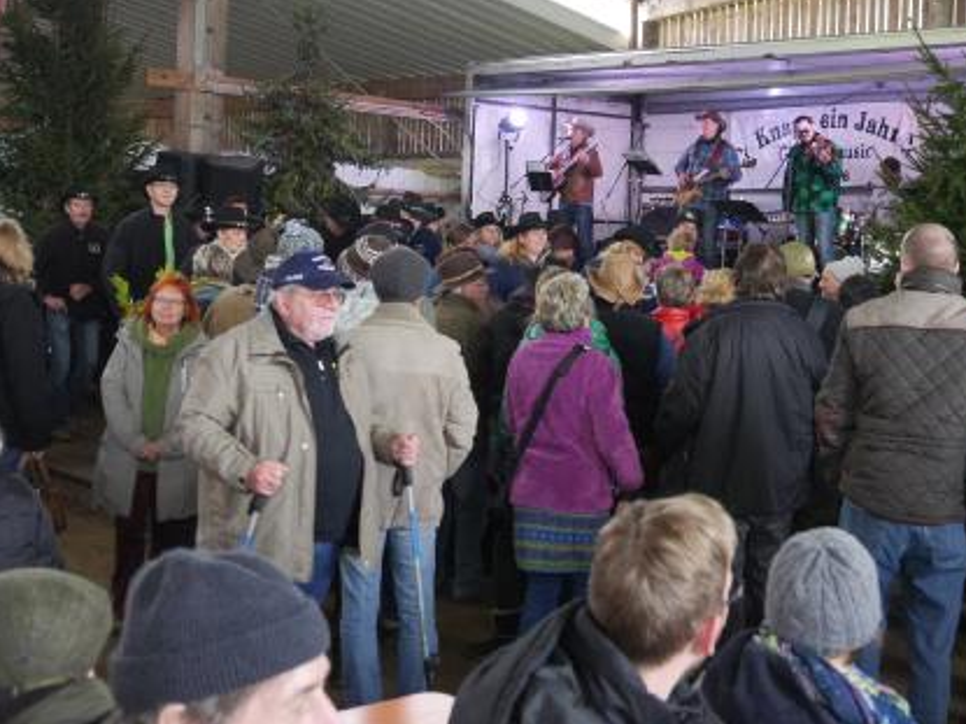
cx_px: 656
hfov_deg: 34.6
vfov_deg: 26.3
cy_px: 212
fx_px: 1534
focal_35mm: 55
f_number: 4.4
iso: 3200
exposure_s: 1/60
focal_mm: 19
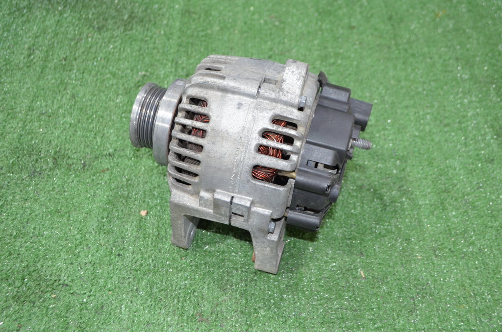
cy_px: 166
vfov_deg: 36.7
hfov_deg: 53.2
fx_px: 501
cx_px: 251
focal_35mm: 36
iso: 1250
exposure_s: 1/60
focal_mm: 24
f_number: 4
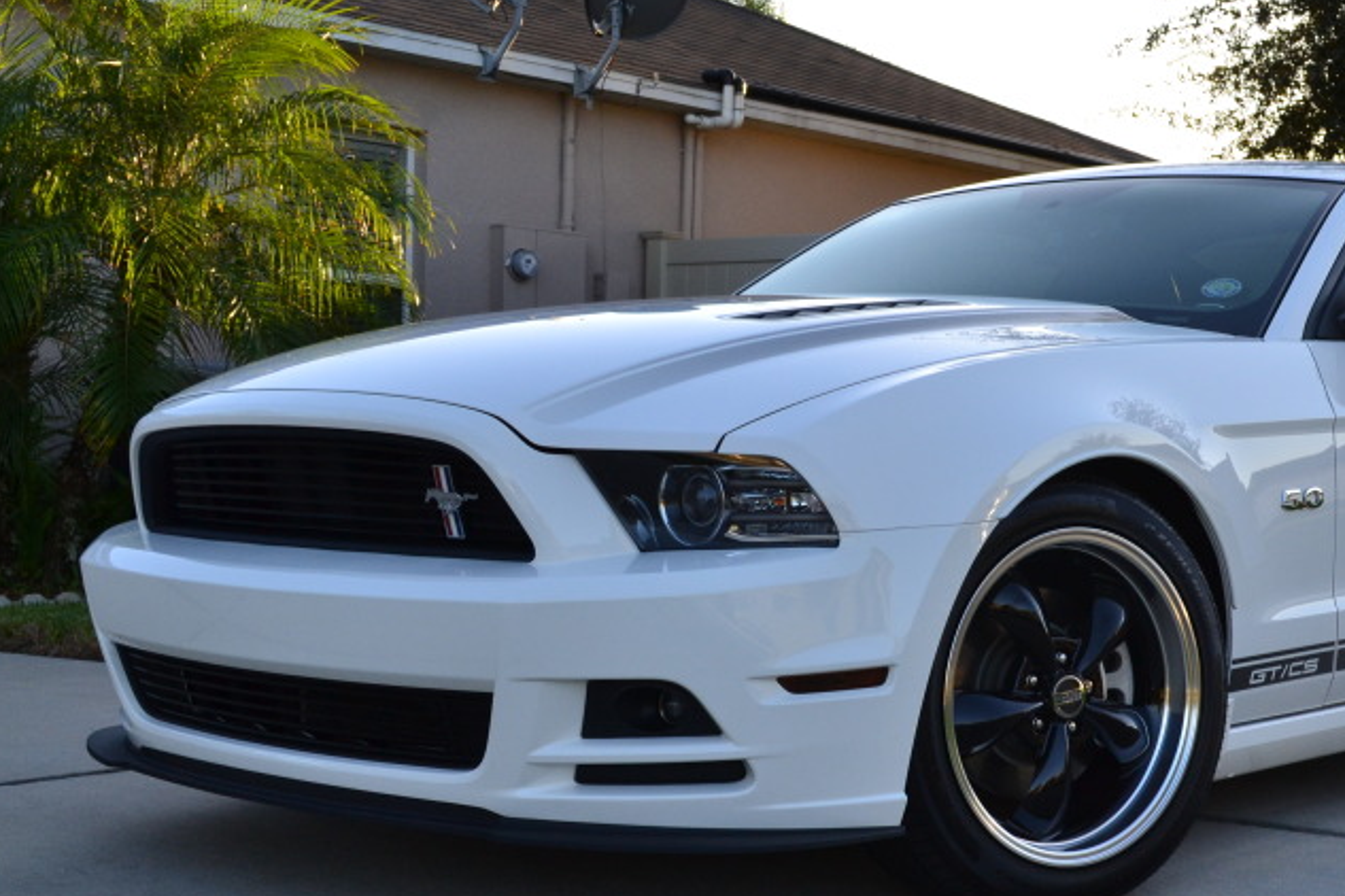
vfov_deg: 21.6
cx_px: 1029
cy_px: 512
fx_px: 2354
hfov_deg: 31.3
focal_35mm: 63
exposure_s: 1/160
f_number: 10
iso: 400
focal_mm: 26
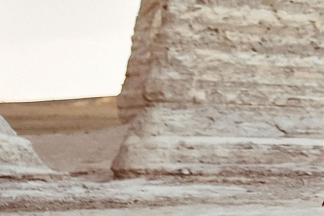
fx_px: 1540
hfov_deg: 11.6
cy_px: -148
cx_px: 443
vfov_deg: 7.8
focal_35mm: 171
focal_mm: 35
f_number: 2.2
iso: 100
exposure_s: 1/320
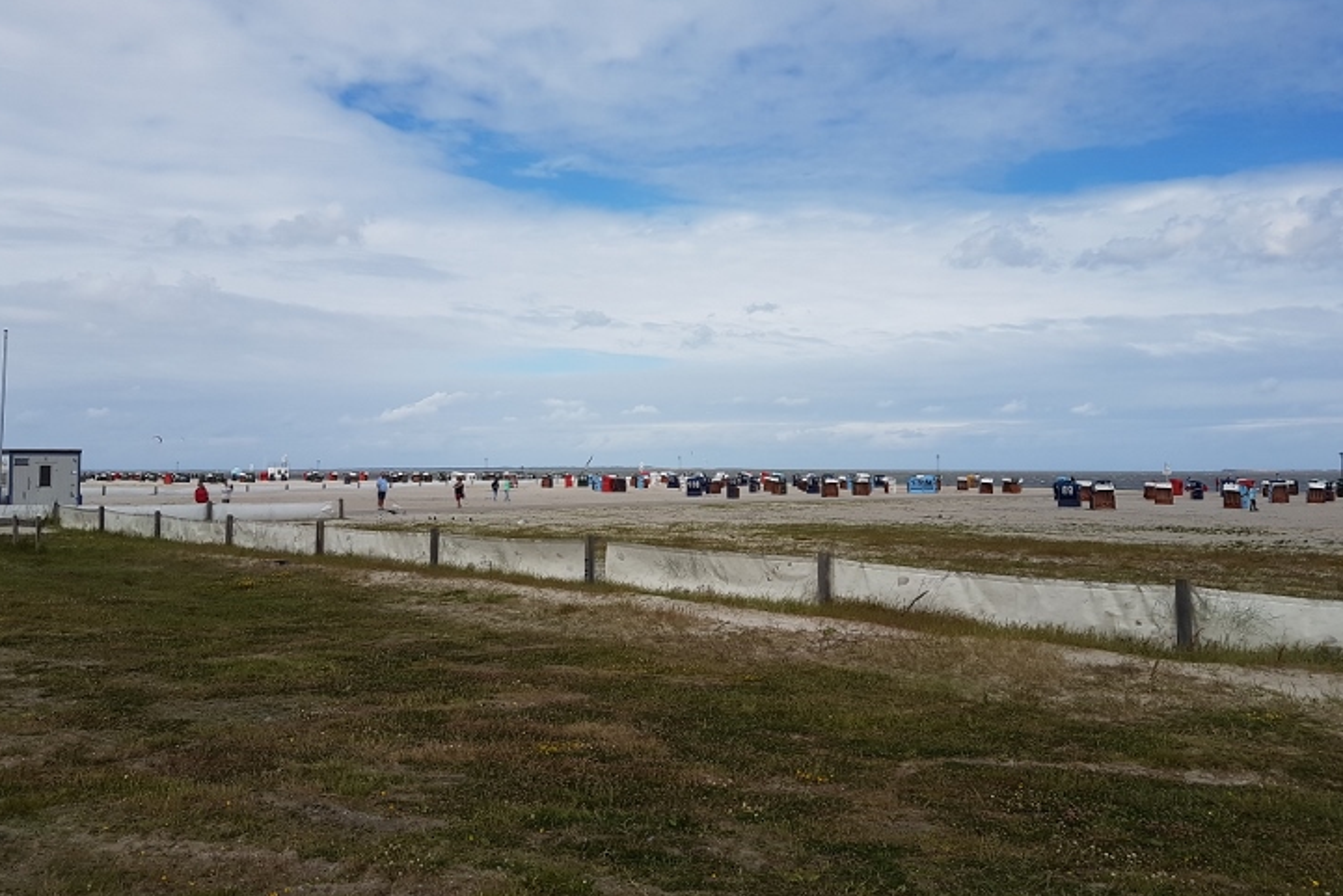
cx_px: 676
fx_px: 1119
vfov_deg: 43.4
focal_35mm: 30
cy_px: 367
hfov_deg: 61.9
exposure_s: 1/3720
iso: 40
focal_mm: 4.2
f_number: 1.7
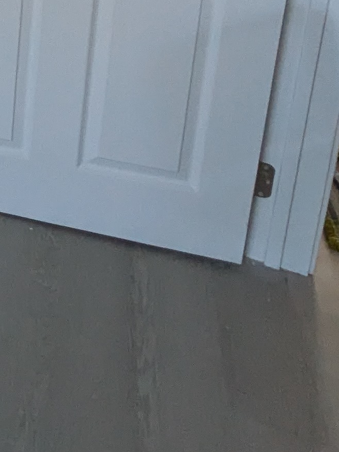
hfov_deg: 17.1
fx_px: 836
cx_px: -333
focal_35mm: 64
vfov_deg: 24.3
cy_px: -211
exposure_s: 1/120
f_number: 2.2
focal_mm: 1.85
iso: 478
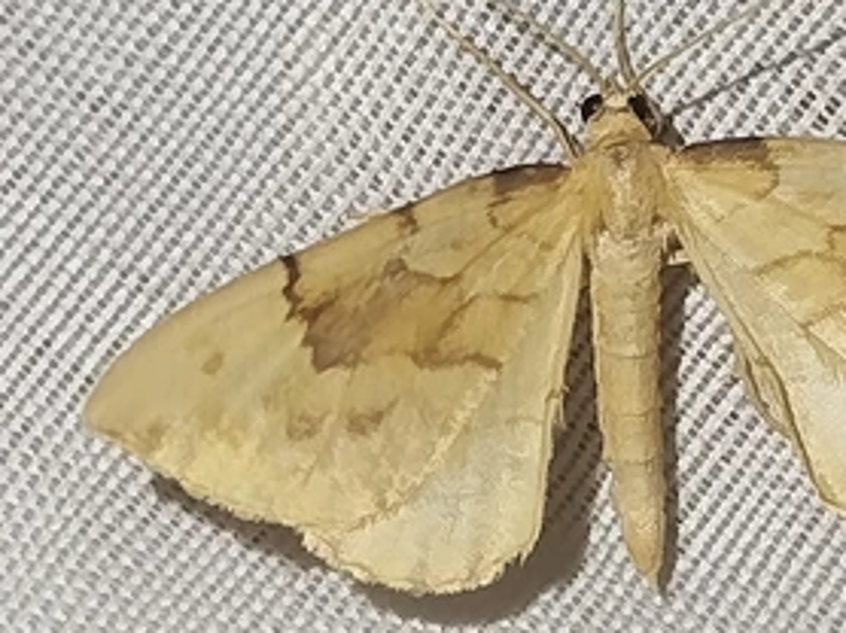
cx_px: 572
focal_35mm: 182
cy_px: 374
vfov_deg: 8.1
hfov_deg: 10.9
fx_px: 4444
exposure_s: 1/50
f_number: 1.7
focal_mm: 5.31
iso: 125
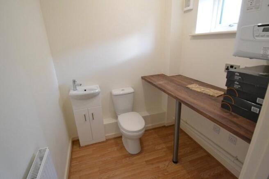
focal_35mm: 17
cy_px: 90
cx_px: 134
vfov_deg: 69.6
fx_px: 129
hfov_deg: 92.5
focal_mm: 11.5
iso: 3200
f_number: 3.5
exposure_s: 1/50
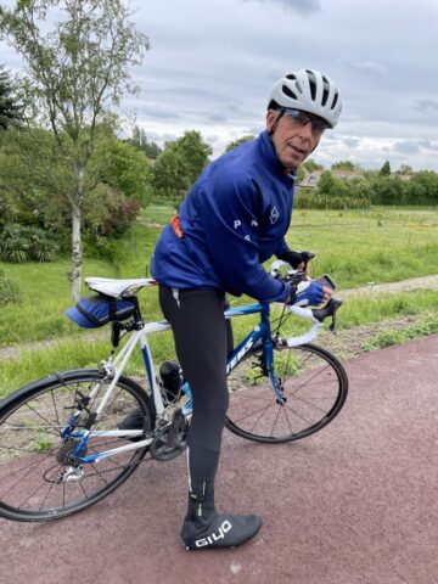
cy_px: 292
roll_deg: -2.6
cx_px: 219
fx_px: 439
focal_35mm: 26
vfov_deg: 67.3
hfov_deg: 53.1
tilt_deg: -14.9
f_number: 1.6
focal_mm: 4.2
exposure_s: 1/1062
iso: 32
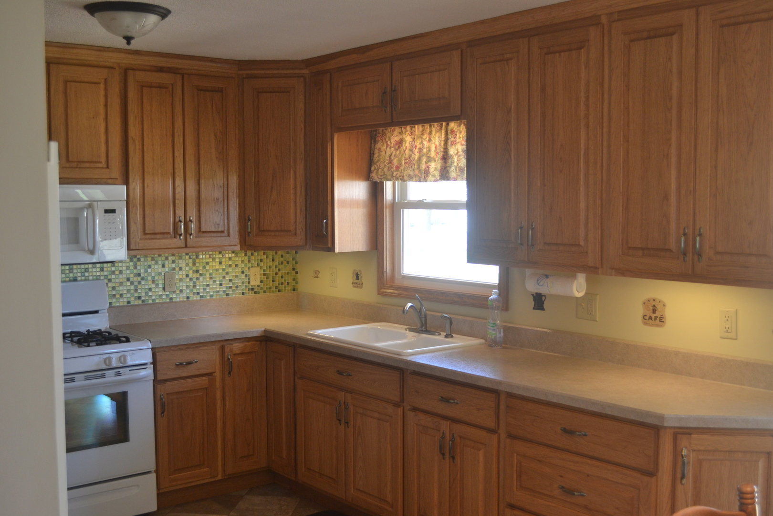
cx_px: 386
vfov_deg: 34.2
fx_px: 837
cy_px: 258
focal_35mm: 39
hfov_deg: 49.6
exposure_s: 1/25
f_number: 4.2
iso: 400
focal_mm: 26
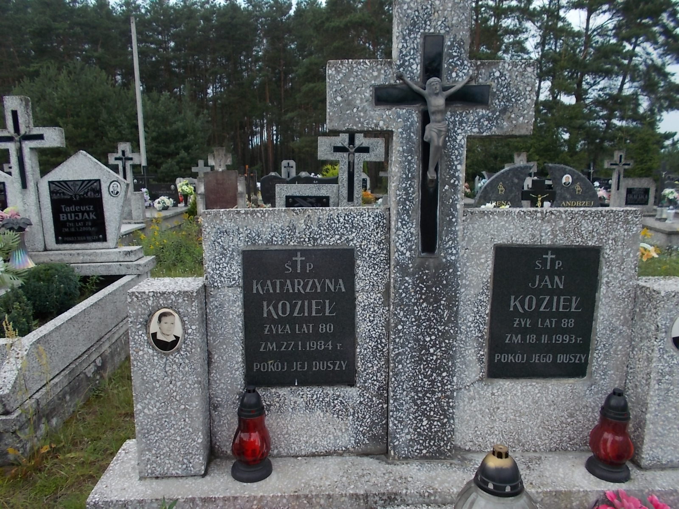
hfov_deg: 67.3
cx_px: 340
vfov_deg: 53.1
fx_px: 510
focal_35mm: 26
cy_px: 254
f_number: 3.2
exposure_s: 1/400
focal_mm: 4.6
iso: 80
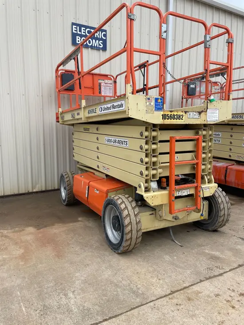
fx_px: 244
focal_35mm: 26
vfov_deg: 67.3
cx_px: 122
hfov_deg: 53.1
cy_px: 162
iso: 32
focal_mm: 4.2
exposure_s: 1/1350
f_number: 1.6
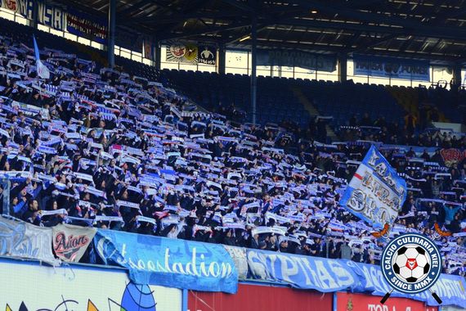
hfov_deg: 19.5
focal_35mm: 105
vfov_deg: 13.0
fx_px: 1359
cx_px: 233
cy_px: 156
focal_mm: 70
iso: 500
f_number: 2.8
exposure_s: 1/400
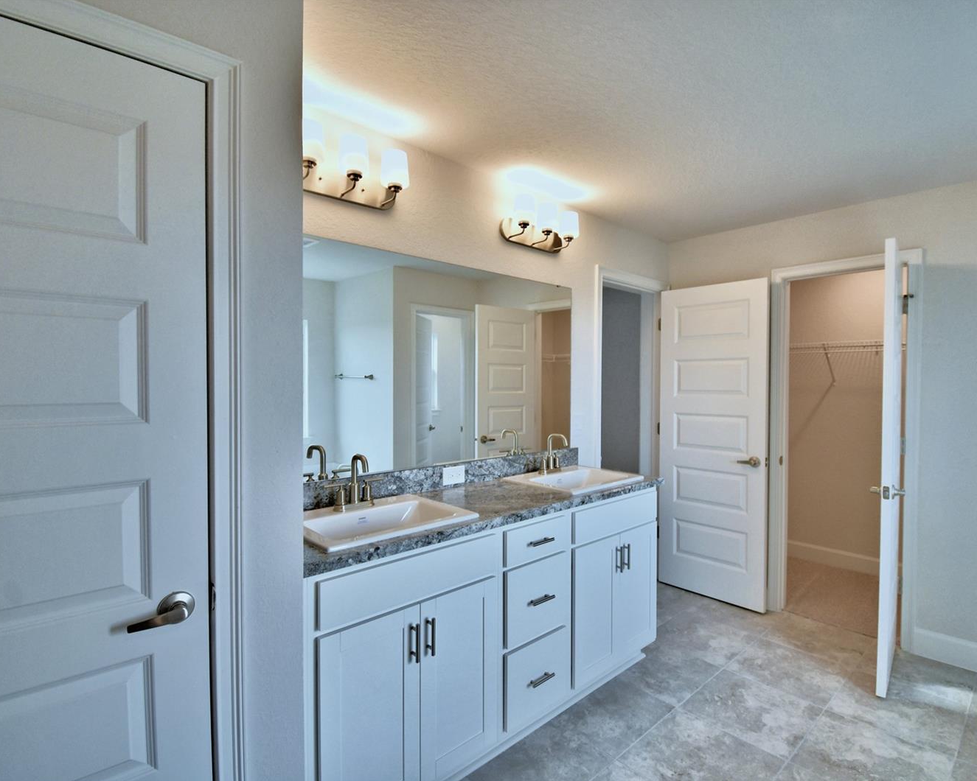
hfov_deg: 89.5
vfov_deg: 77.0
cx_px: 523
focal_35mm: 17
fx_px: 492
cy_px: 390
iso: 200
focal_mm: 10
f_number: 4.5
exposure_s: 1/160
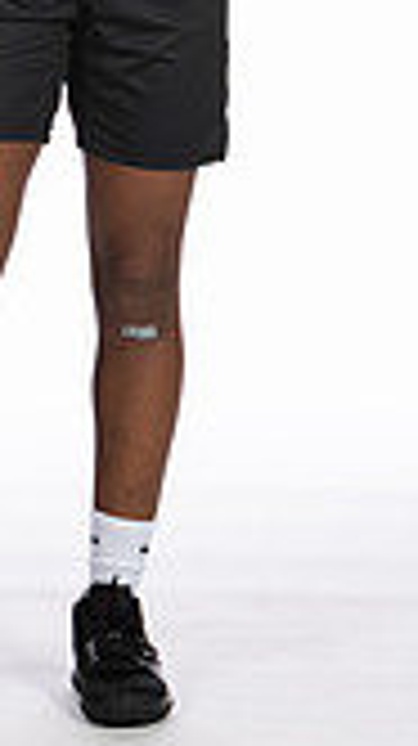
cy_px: -103
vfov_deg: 7.2
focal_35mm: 298
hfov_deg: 4.1
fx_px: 5890
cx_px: 135
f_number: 5.6
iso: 100
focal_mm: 70
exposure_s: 1/100
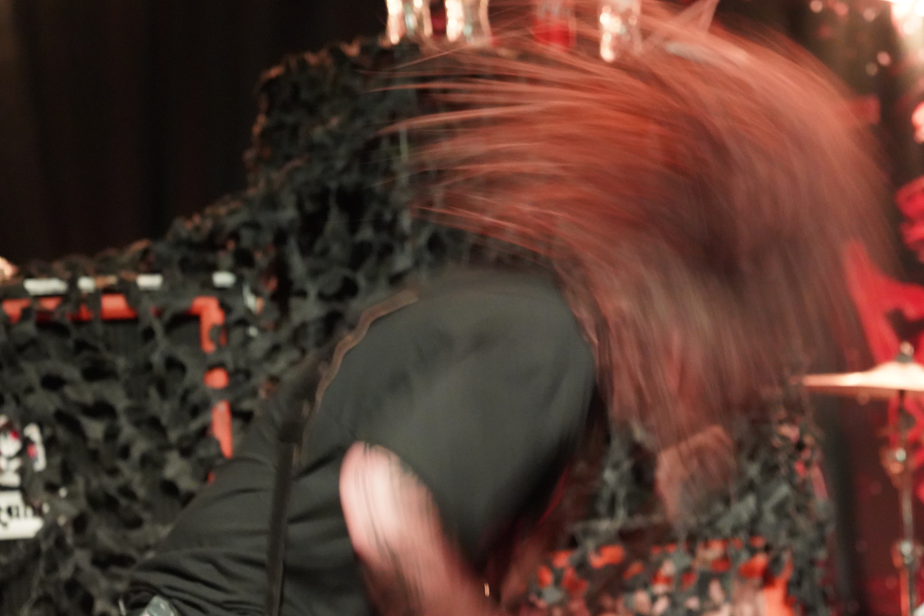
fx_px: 2798
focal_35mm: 109
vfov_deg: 12.6
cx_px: 500
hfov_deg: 18.8
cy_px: 292
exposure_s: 1/20
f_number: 4
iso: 12800
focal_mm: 96
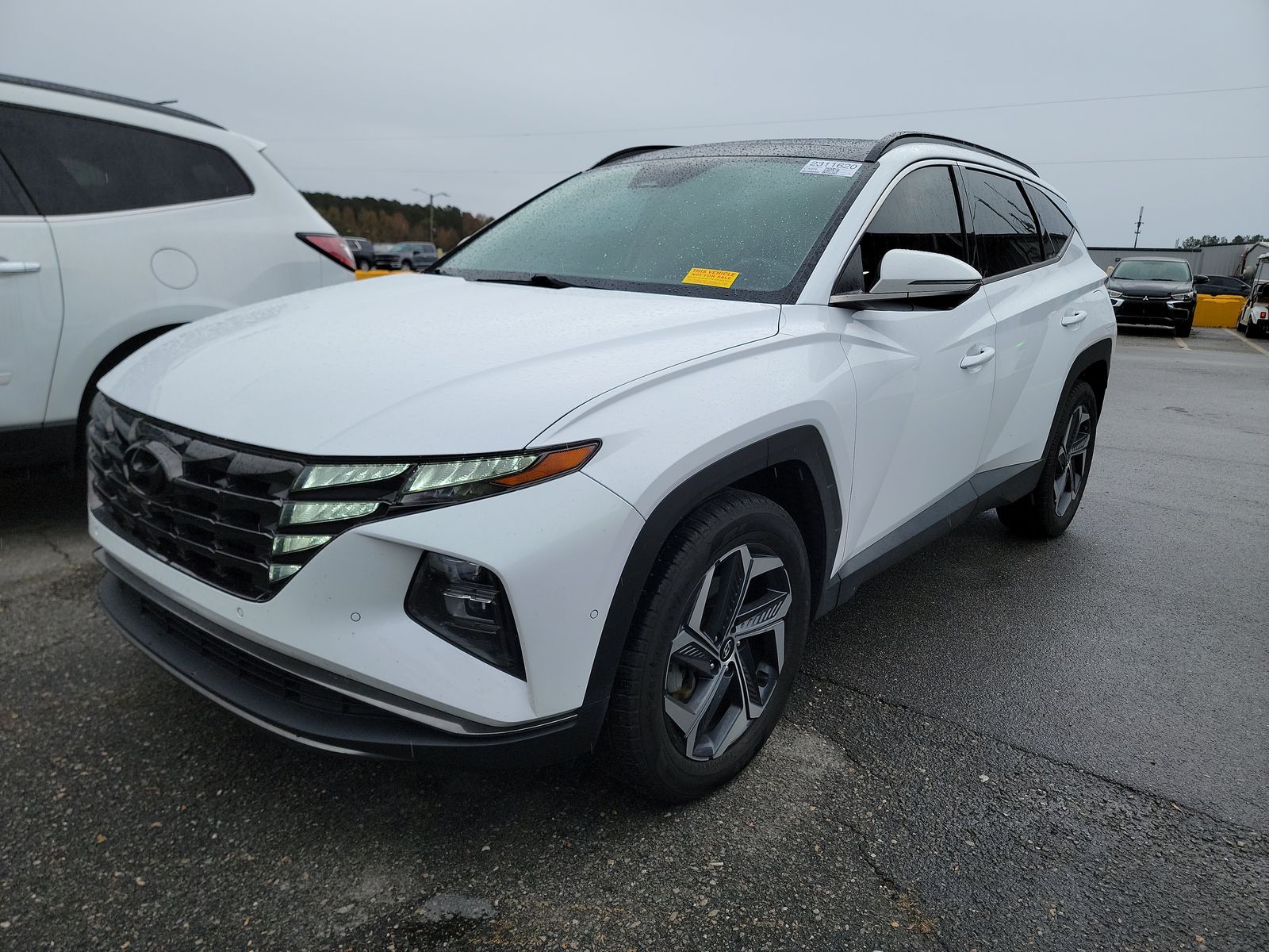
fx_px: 880
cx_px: 634
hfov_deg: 71.6
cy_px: 476
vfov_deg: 56.8
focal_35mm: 24
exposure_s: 1/448
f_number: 1.8
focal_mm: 6.7
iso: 50
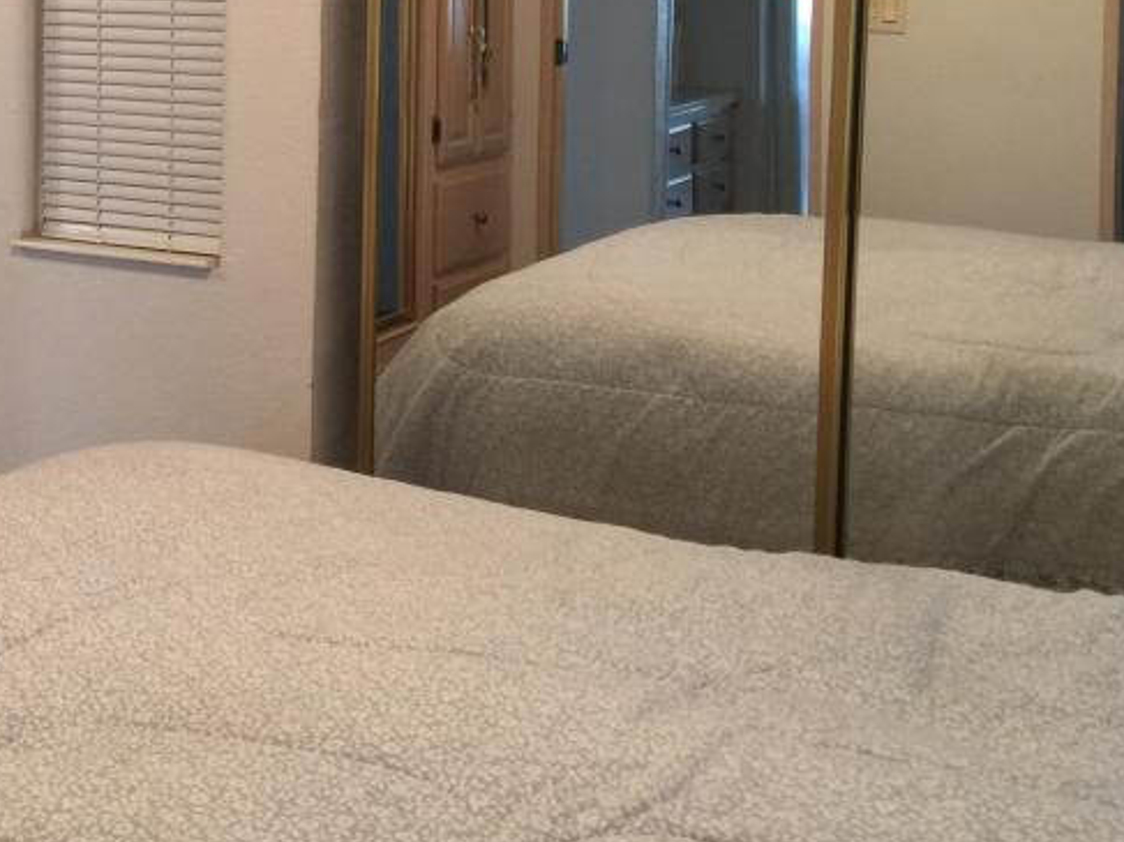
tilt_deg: -5.8
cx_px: -32
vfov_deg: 23.5
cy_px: 118
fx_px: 1980
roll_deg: -0.4
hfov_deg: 29.3
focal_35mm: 61
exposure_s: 1/15
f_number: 2.2
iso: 64
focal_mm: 4.15
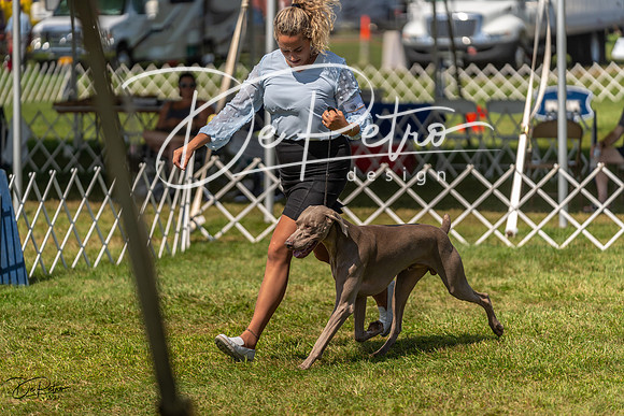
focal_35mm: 159
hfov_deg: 12.9
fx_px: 2757
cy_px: 208
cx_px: 312
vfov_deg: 8.6
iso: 200
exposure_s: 1/3200
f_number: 2.8
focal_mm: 159
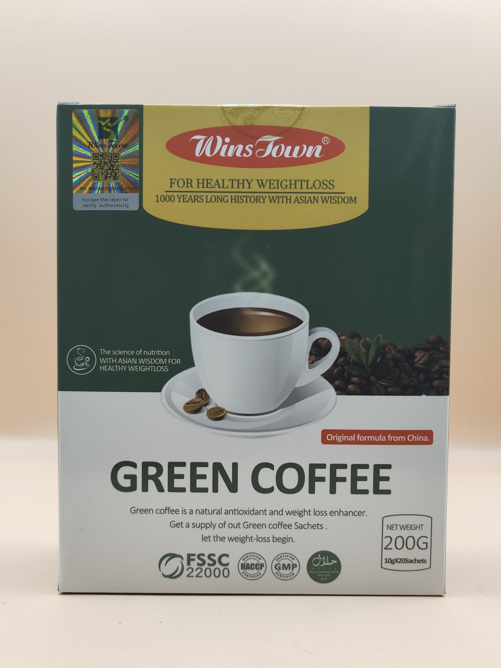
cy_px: 334
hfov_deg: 29.1
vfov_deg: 38.2
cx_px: 250
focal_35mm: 50
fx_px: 965
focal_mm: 5.56
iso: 214
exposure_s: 1/100
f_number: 1.88
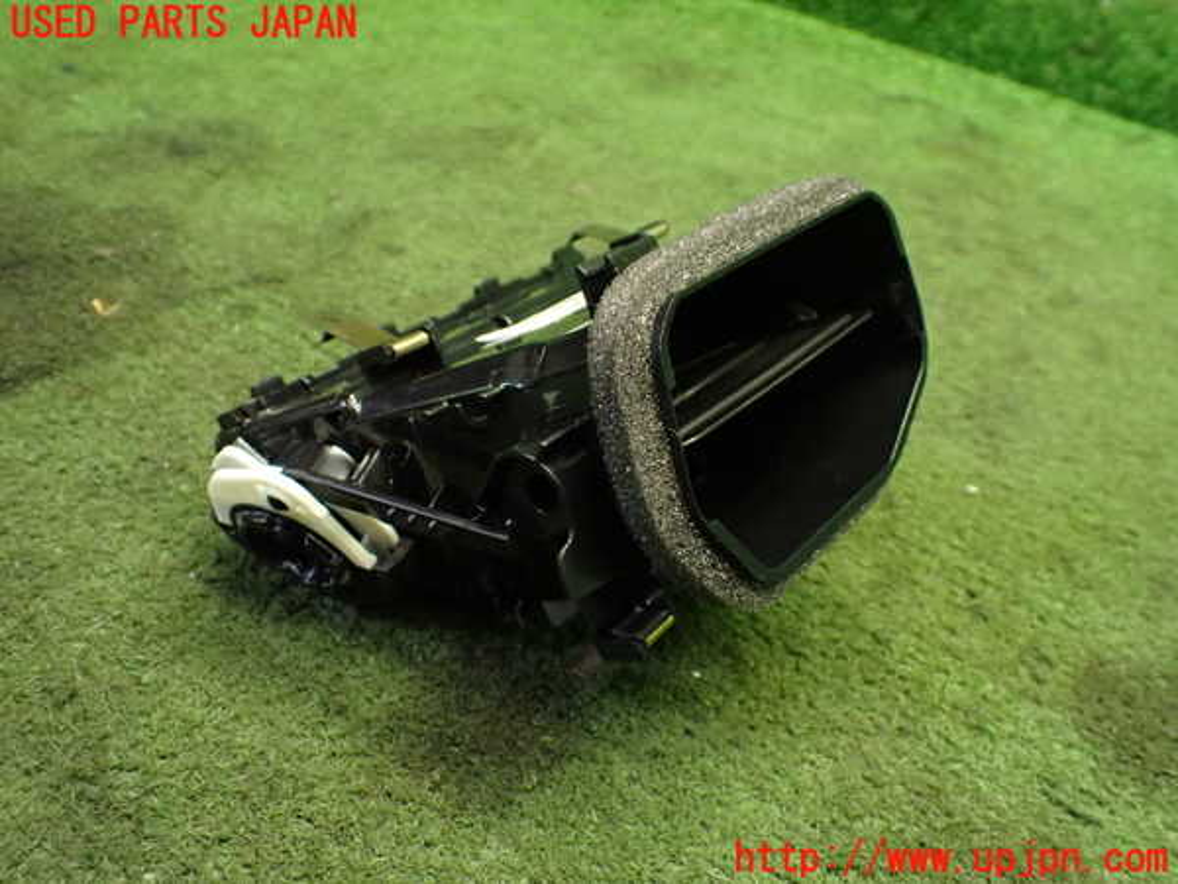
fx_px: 1021
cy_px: 442
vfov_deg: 46.8
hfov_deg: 60.0
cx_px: 589
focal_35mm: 30
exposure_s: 1/80
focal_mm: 5.4
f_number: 2.3
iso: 800
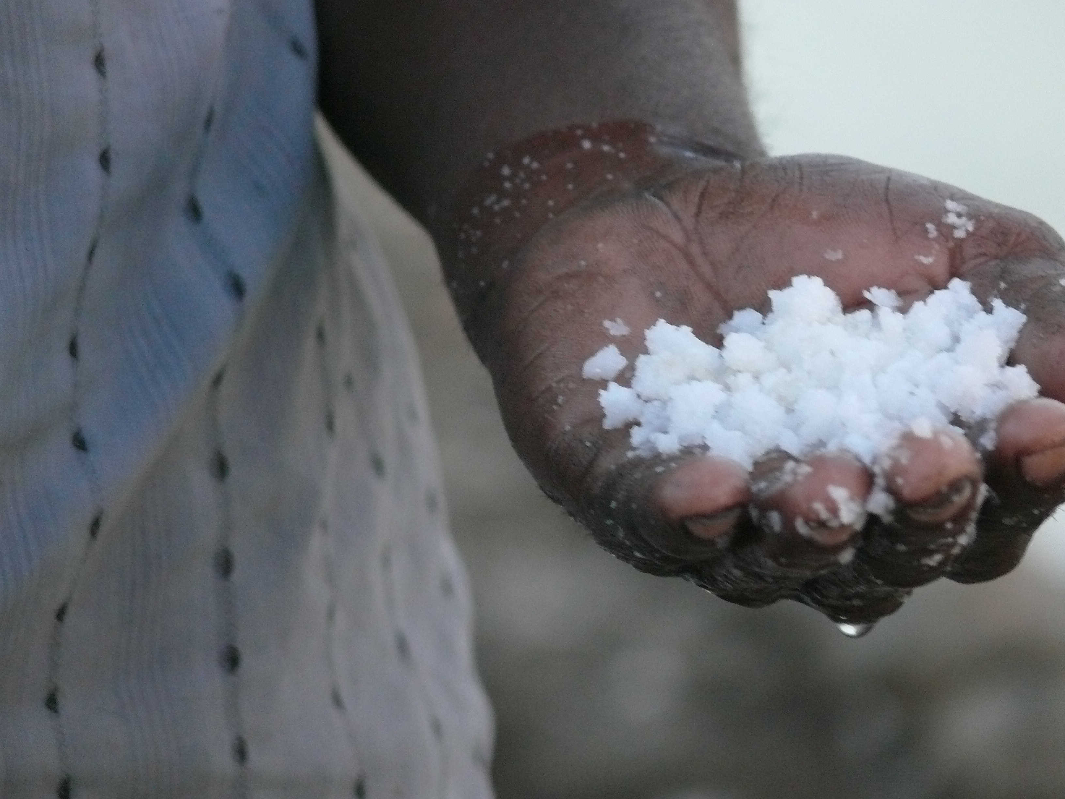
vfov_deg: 3.2
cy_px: 400
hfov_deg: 4.2
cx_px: 532
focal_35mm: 469
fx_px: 14429
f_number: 3.7
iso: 320
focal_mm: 88.8
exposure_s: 1/125
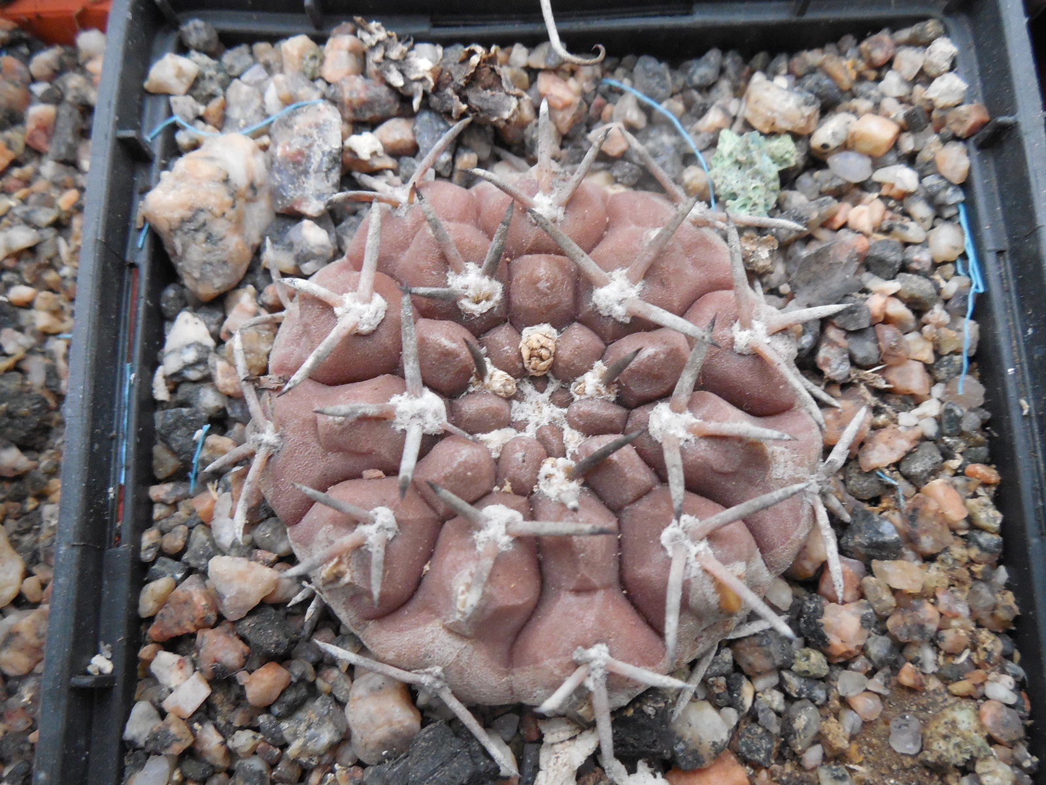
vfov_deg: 45.4
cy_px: 392
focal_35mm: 31
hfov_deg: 58.4
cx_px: 523
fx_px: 937
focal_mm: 5.6
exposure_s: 1/30
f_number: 3.6
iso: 400
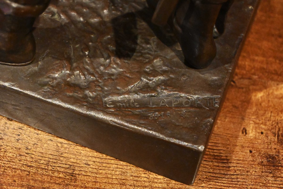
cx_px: 142
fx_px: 554
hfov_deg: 28.6
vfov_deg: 19.3
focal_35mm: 70
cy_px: 94
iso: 12800
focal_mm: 47
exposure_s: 1/50
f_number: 6
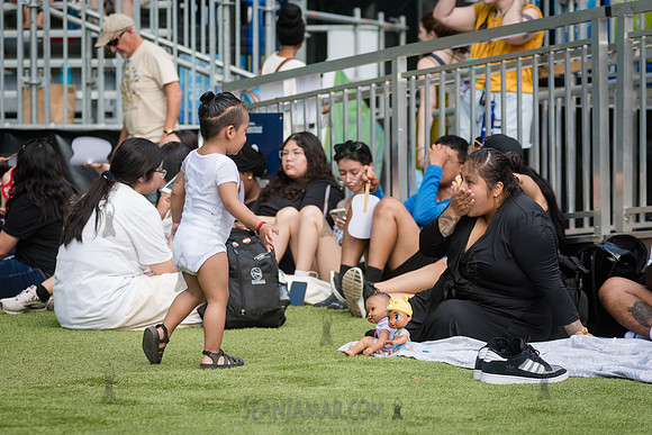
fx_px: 2599
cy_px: 231
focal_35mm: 143
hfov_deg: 14.3
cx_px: 360
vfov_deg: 9.6
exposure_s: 1/320
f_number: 4
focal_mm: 112
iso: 250
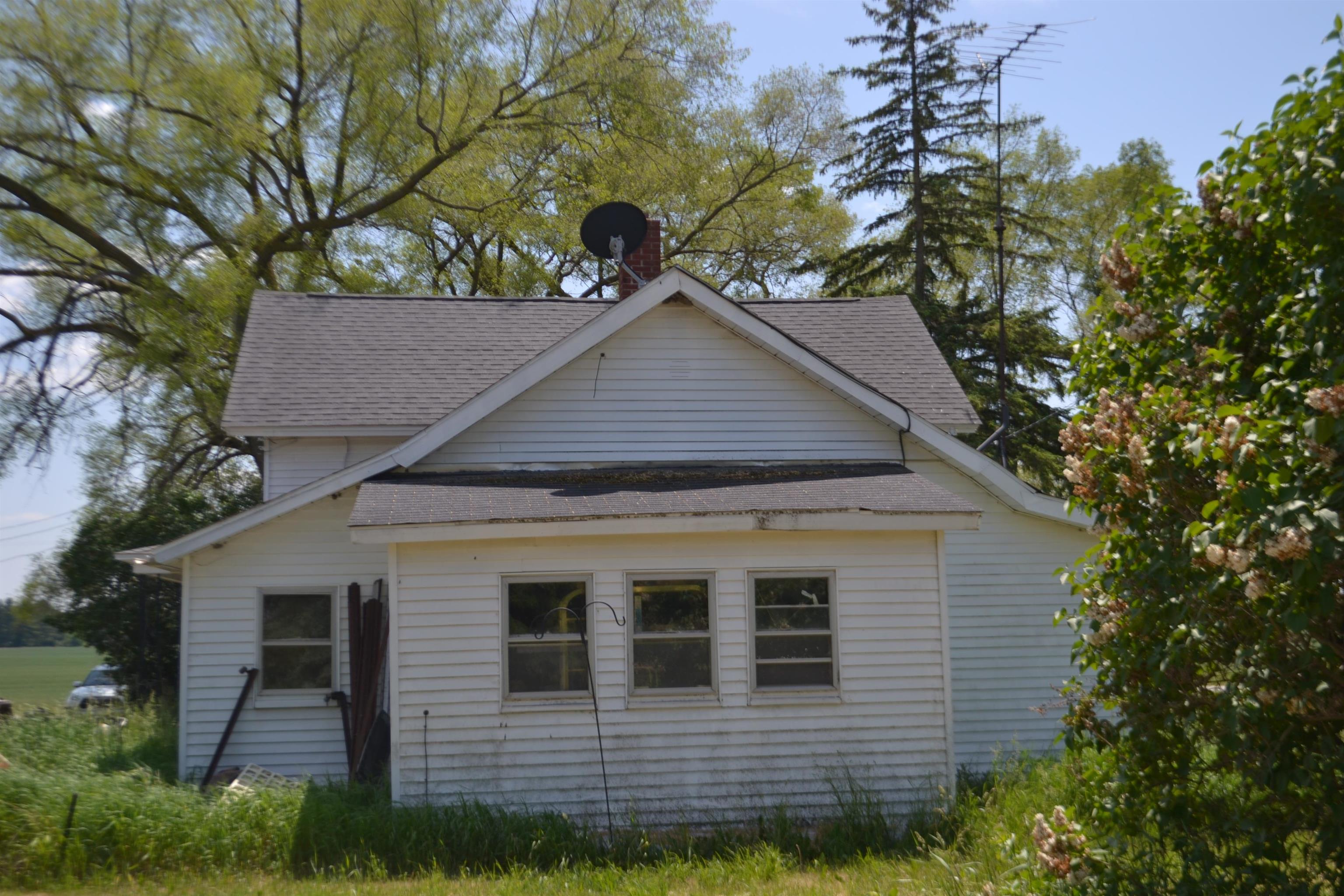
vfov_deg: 31.9
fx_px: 1568
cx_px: 672
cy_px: 448
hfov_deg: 46.4
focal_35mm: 42
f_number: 4.5
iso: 100
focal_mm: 28
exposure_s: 1/640
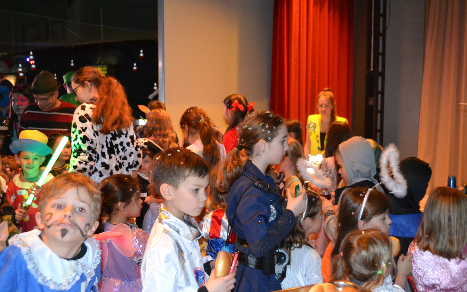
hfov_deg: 49.3
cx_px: 234
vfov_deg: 32.0
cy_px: 145
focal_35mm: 40
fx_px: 509
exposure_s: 1/60
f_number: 4.2
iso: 3200
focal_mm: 26
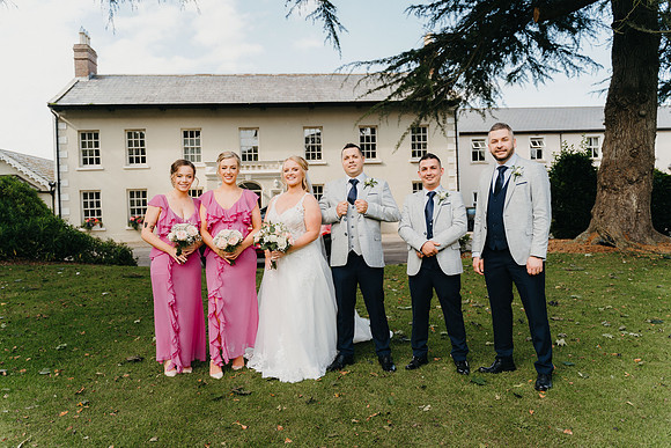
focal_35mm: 28
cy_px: 224
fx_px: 522
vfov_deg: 46.4
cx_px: 336
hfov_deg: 65.5
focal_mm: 28
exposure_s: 1/500
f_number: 2.8
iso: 125
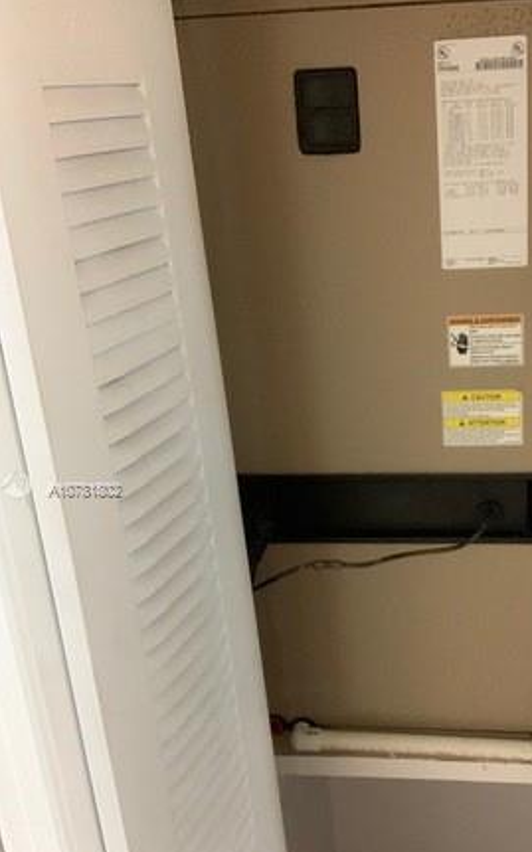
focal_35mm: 42
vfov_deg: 47.1
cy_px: 491
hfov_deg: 30.1
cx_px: 394
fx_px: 975
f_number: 2.2
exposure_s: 1/30
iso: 500
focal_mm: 2.87
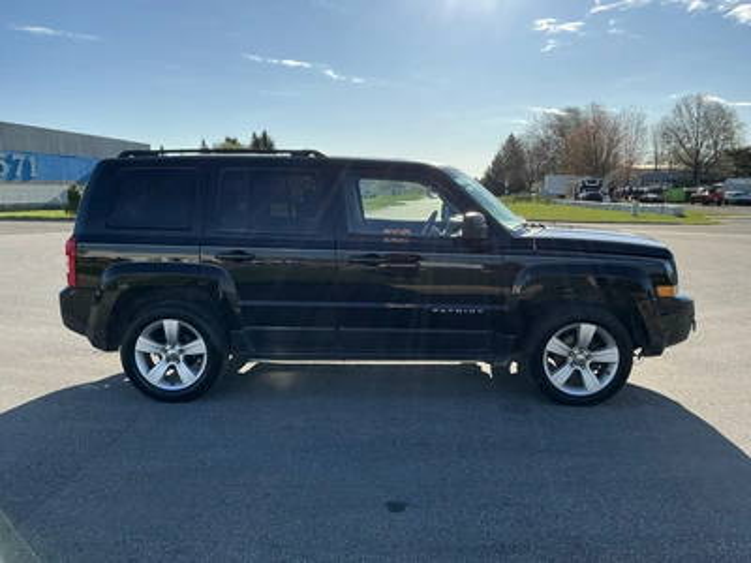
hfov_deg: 63.4
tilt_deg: -7.0
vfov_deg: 49.7
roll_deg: +0.2
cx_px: 376
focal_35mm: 28
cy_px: 282
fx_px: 607
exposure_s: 1/1912
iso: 25
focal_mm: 3
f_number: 1.8
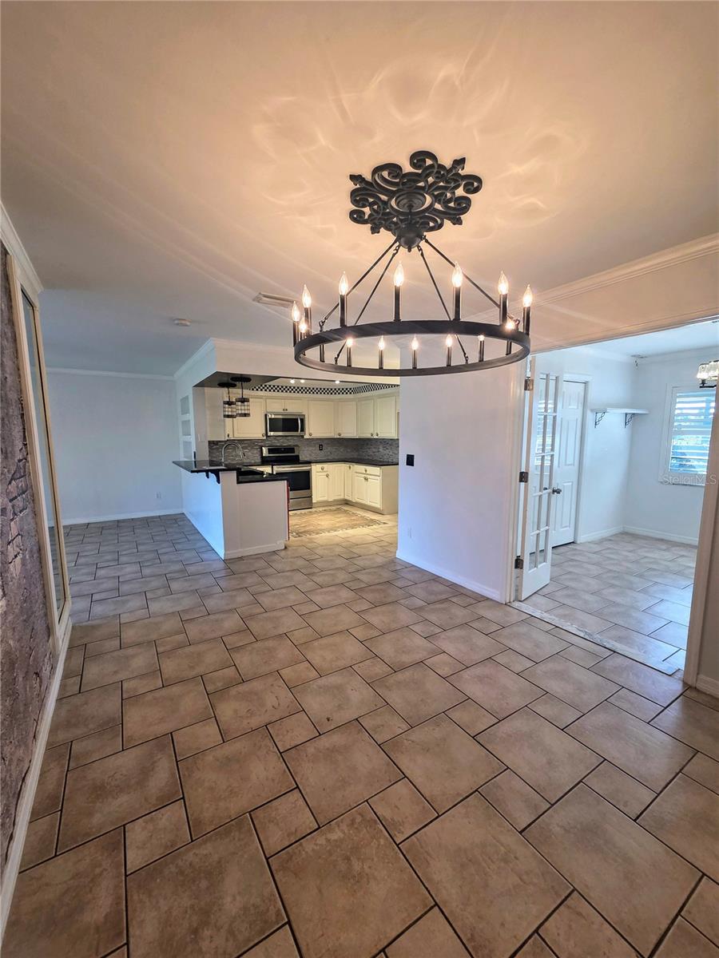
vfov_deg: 106.2
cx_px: 360
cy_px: 479
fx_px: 360
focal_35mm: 13
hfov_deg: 89.9
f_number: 2.2
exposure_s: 1/60
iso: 160
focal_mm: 2.2
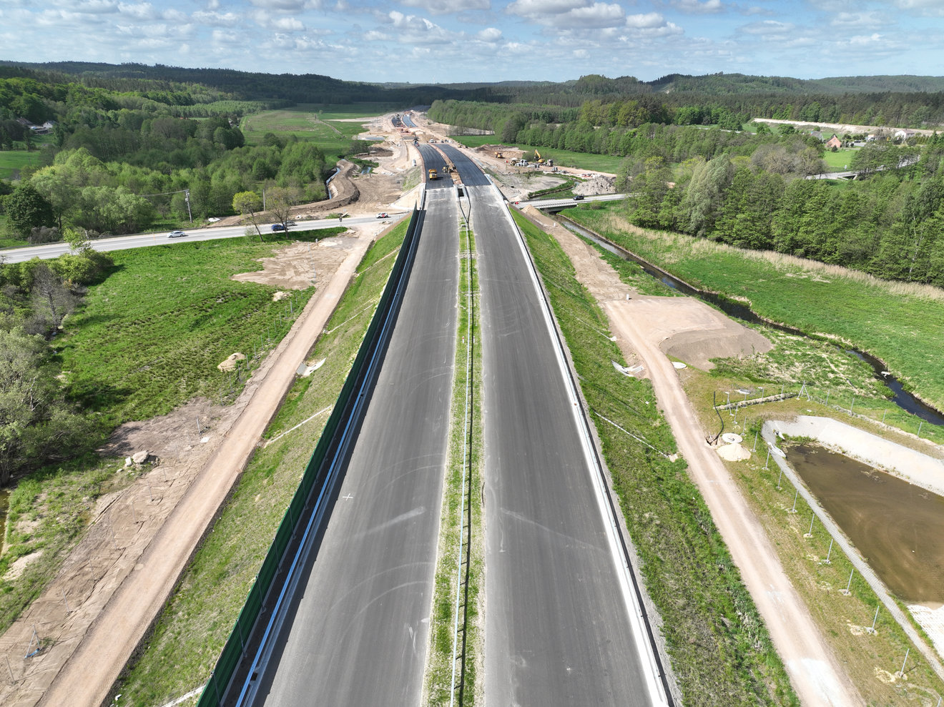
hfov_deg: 71.6
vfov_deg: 56.8
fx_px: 654
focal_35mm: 24
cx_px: 472
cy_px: 354
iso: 100
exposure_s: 1/1600
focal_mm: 12.29
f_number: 2.8
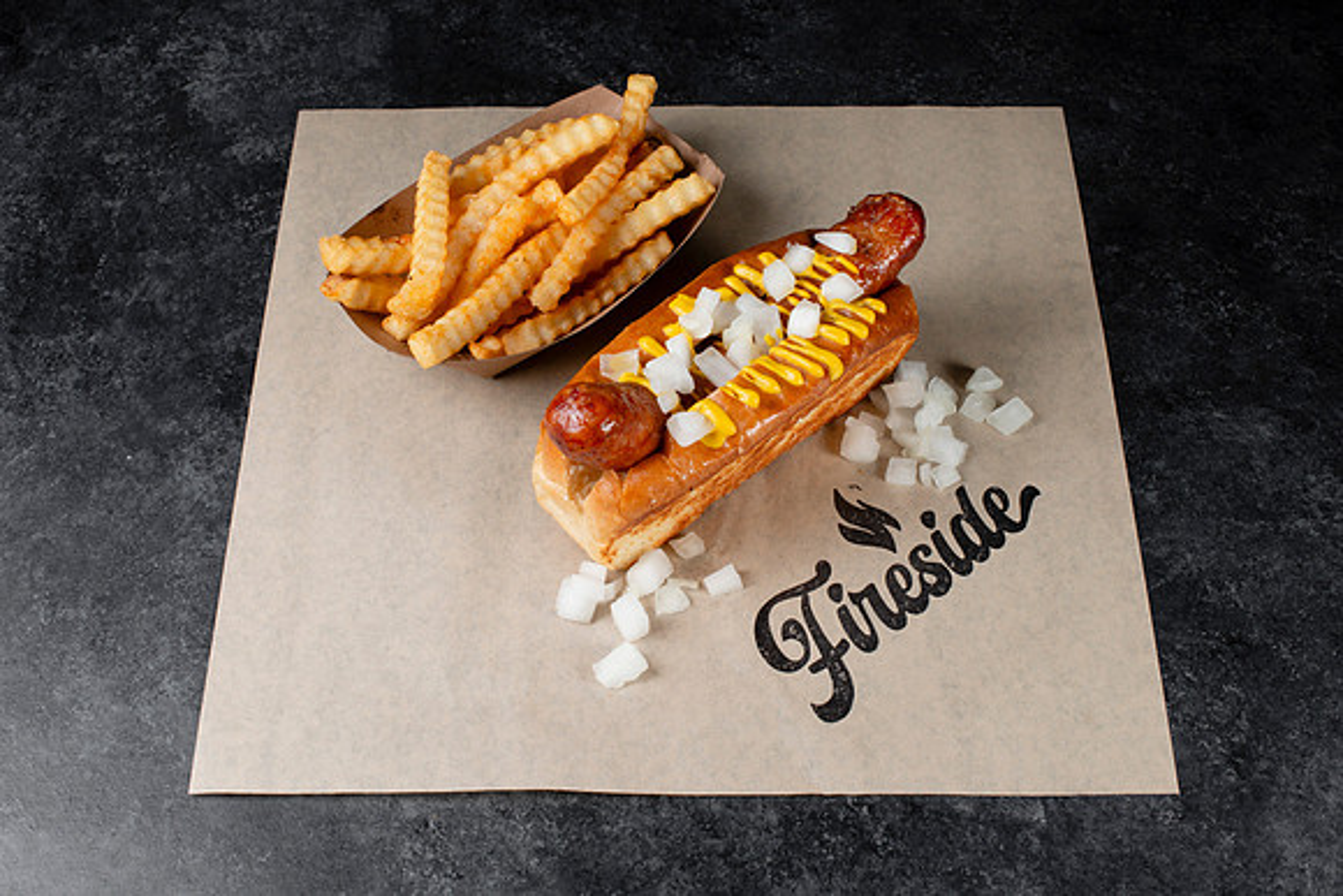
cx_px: 664
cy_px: 448
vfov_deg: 26.5
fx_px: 1904
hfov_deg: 38.9
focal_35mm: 51
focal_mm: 50
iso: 250
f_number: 16
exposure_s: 1/100
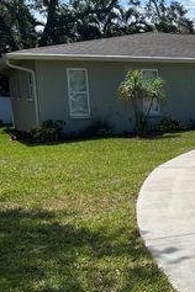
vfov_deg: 35.0
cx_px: 264
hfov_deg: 21.2
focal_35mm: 57
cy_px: 163
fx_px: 463
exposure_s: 1/7463
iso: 50
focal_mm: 5.7
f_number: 1.5
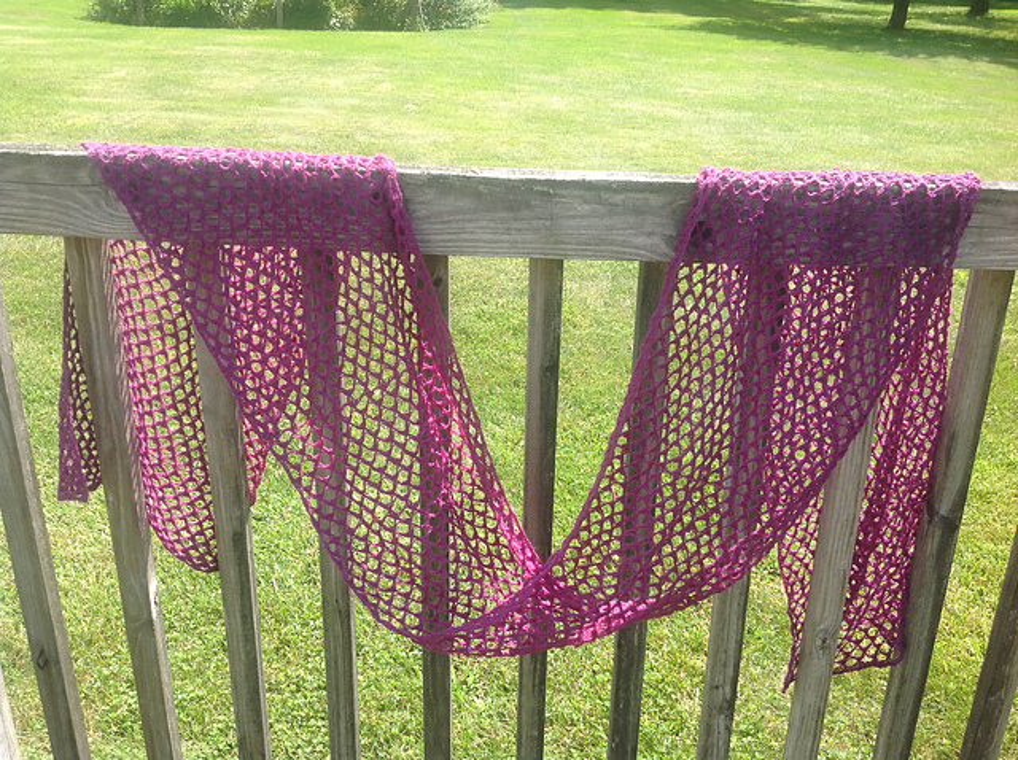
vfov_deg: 40.6
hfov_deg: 52.7
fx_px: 1028
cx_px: 509
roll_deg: -1.5
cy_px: 380
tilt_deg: -19.6
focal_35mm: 35
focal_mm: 4.28
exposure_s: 1/657
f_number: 2.4
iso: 50
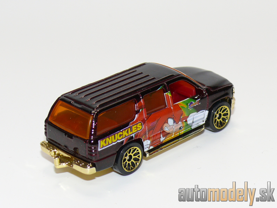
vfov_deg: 13.5
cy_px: 104
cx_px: 138
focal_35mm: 110
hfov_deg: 17.9
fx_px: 880
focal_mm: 14
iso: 100
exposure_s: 1/30
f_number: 4
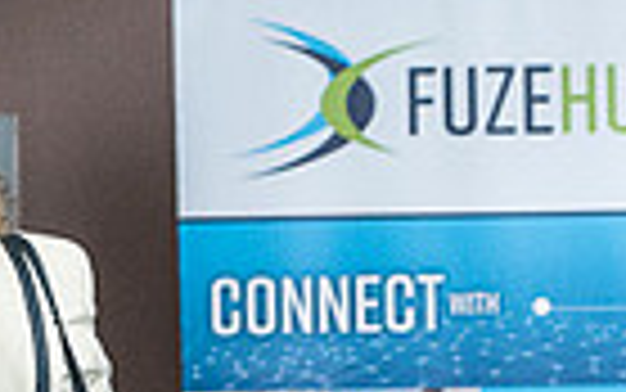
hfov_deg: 2.9
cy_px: 755
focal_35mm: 719
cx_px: 1135
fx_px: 12271
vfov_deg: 1.8
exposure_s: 1/400
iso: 3200
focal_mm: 111
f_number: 3.5
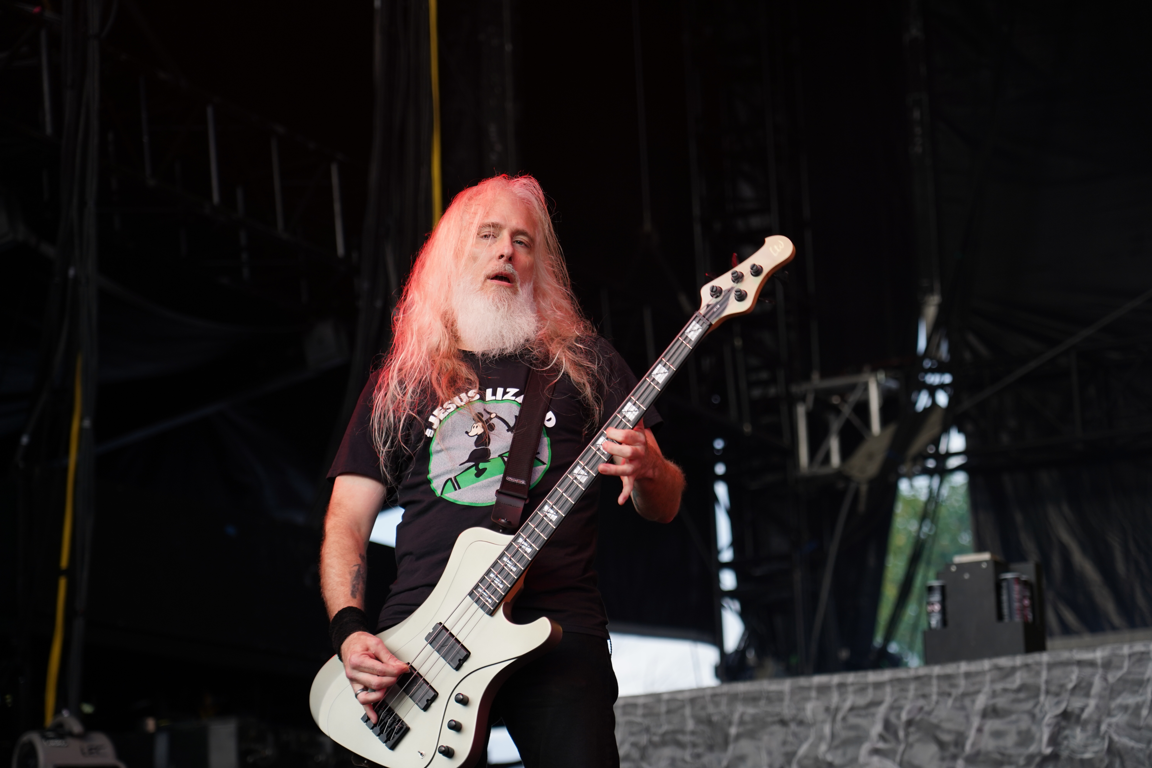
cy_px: 384
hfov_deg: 19.5
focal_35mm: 105
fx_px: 3360
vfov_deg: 13.0
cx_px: 576
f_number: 4
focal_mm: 105
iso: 250
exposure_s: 1/125
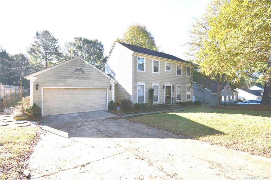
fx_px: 113
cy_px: 90
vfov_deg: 77.3
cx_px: 136
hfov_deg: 100.4
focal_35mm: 15
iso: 280
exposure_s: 1/500
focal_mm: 10
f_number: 8
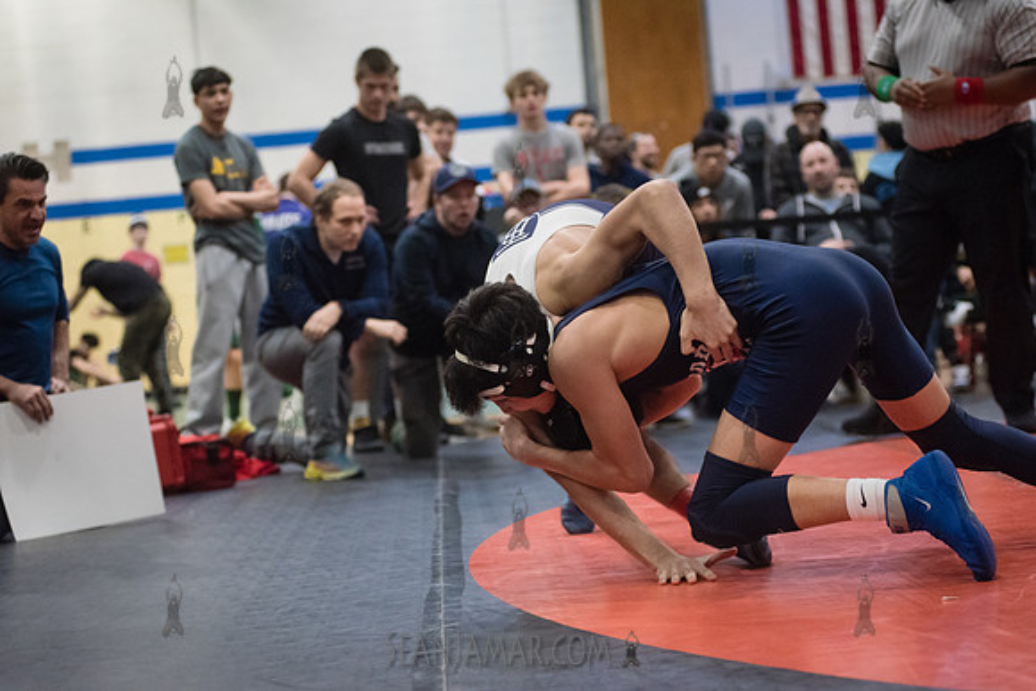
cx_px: 518
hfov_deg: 25.4
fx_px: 2303
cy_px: 346
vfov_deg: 17.1
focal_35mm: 80
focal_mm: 80
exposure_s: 1/500
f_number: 3.5
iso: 8000
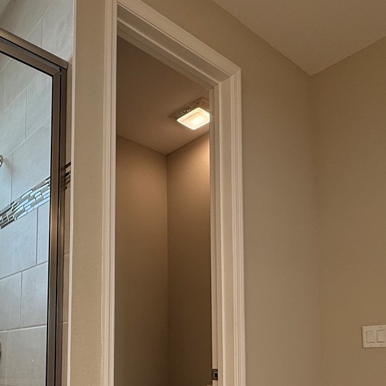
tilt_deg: +5.3
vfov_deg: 45.9
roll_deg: -1.6
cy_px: 334
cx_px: 45
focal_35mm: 33
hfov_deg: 45.5
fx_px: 416
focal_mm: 2.22
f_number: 2.2
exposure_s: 1/120
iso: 125
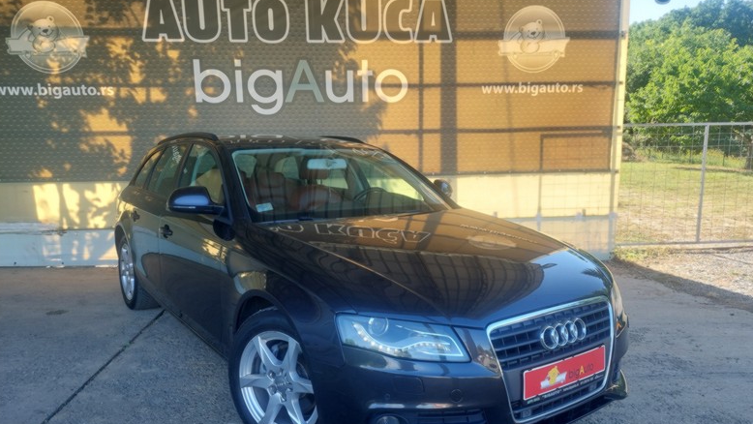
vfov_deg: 41.3
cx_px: 382
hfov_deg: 67.9
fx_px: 559
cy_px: 260
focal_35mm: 28
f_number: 1.8
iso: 40
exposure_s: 1/204
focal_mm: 5.23
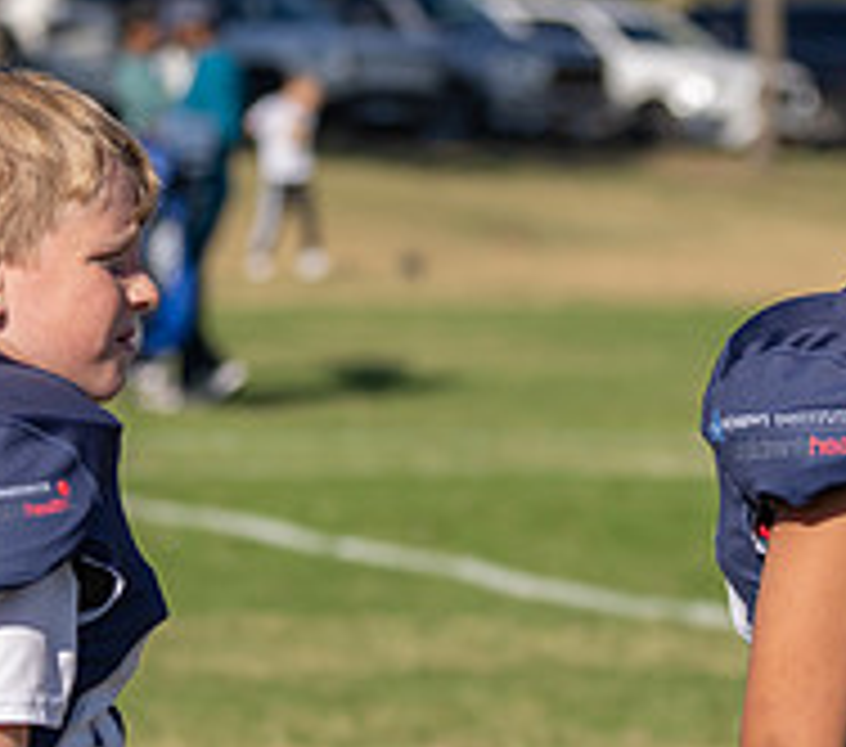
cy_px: 534
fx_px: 6103
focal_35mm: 234
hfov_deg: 7.9
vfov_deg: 7.0
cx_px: 608
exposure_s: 1/8000
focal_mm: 70
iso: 400
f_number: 2.8
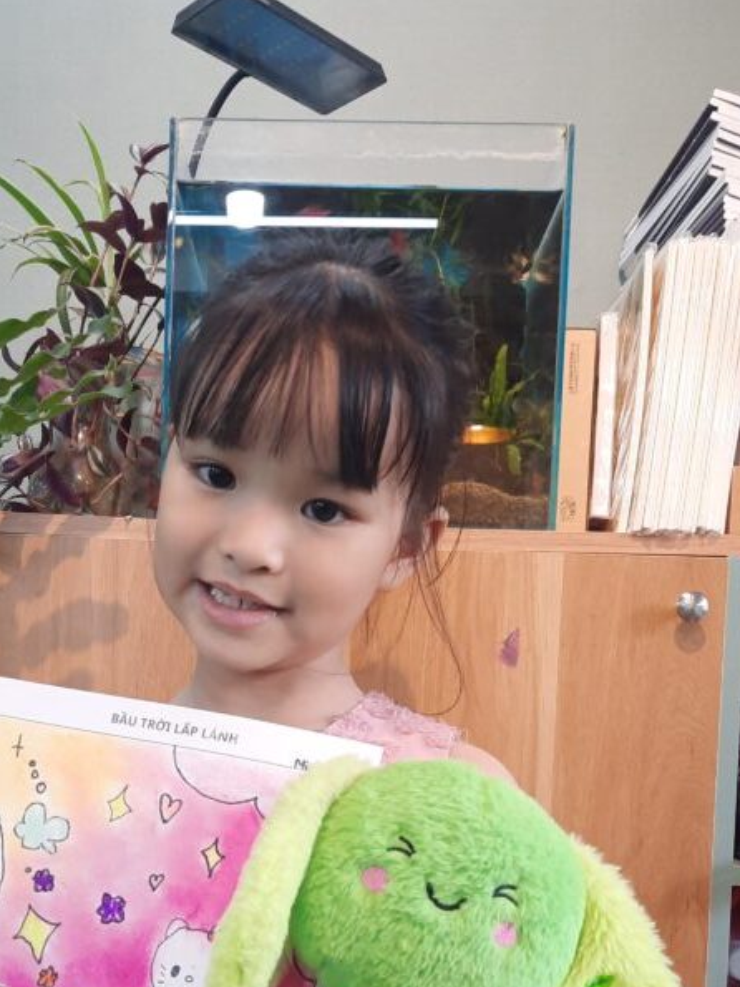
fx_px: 1198
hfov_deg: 34.2
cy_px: 743
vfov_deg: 43.3
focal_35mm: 42
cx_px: 275
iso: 125
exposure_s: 1/50
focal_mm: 4.6
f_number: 2
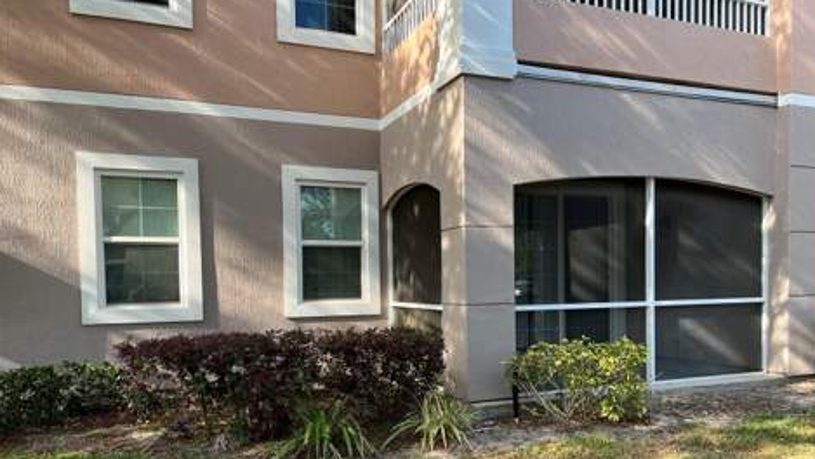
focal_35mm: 29
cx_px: 415
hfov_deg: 66.1
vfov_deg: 39.7
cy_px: 306
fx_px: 627
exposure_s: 1/497
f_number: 1.5
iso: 50
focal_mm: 5.7
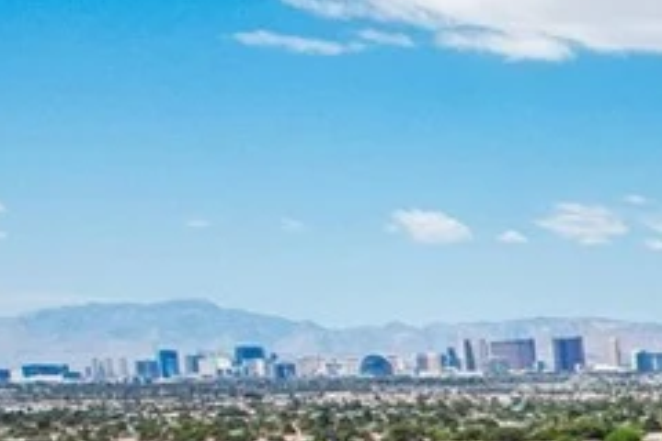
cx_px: 1208
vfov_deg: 13.5
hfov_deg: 17.4
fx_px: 1728
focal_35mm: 94
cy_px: 708
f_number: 2.8
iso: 120
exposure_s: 1/2000
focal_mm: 8.4
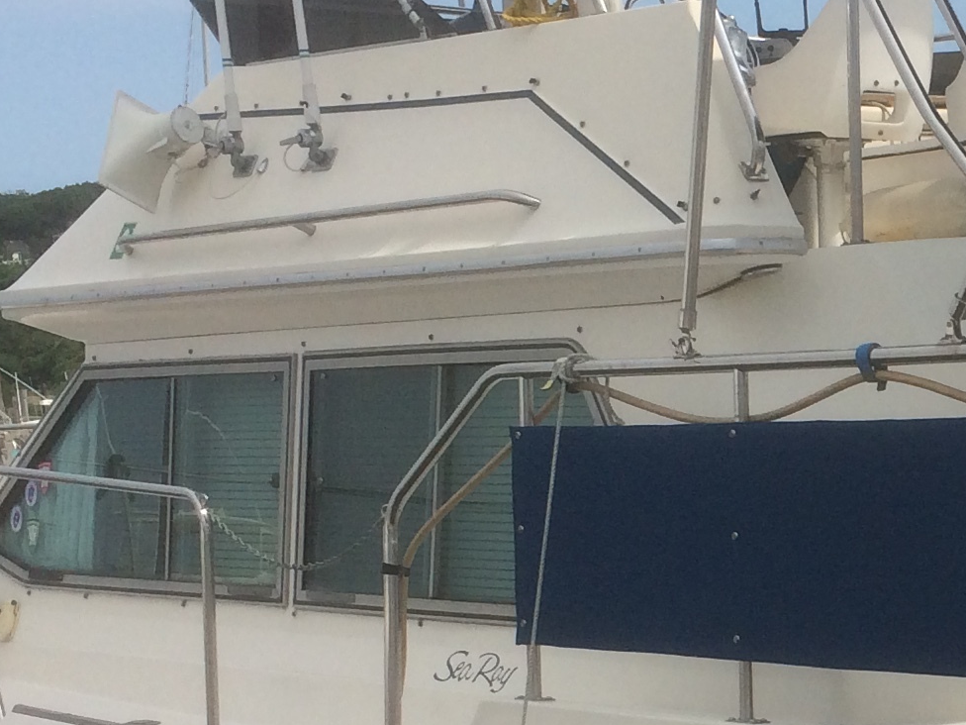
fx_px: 2707
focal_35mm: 97
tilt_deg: -5.9
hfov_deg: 19.2
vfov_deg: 15.1
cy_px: 593
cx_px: 1131
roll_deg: +2.0
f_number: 2.2
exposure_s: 1/3165
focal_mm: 4.15
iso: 32
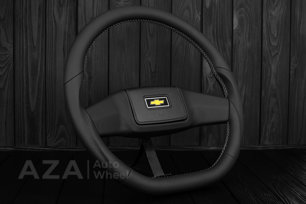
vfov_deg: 25.8
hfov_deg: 37.8
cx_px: 153
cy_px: 102
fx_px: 446
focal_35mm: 52
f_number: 6.3
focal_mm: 35
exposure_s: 1/125
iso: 500
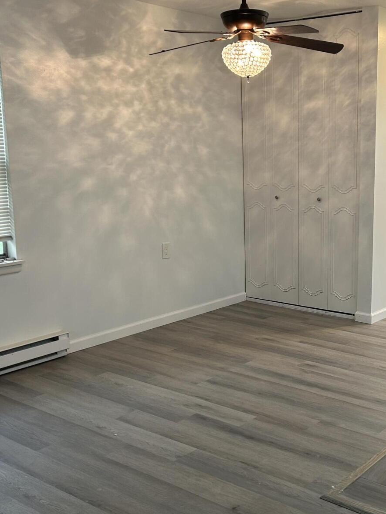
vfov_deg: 42.9
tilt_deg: -9.5
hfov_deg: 32.1
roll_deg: +1.0
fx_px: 654
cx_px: 299
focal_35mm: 44
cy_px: 274
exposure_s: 1/60
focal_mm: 5.7
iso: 80
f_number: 1.5
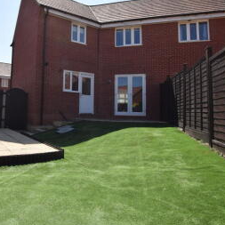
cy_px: 97
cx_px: 65
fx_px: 176
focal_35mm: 24
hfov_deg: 62.4
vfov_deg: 64.8
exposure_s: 1/200
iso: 100
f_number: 9
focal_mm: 10
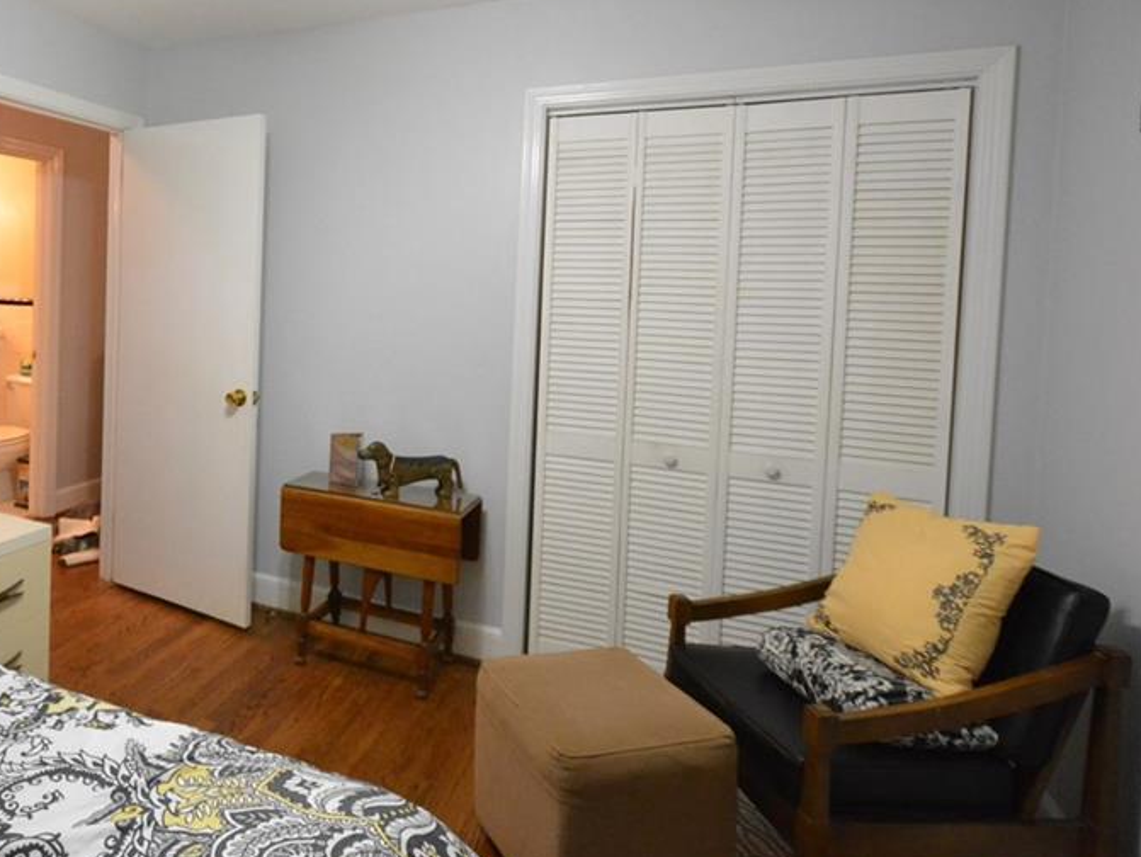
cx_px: 301
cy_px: 319
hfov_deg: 71.7
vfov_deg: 60.3
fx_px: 726
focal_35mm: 22
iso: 4000
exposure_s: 1/125
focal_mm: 10
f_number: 4
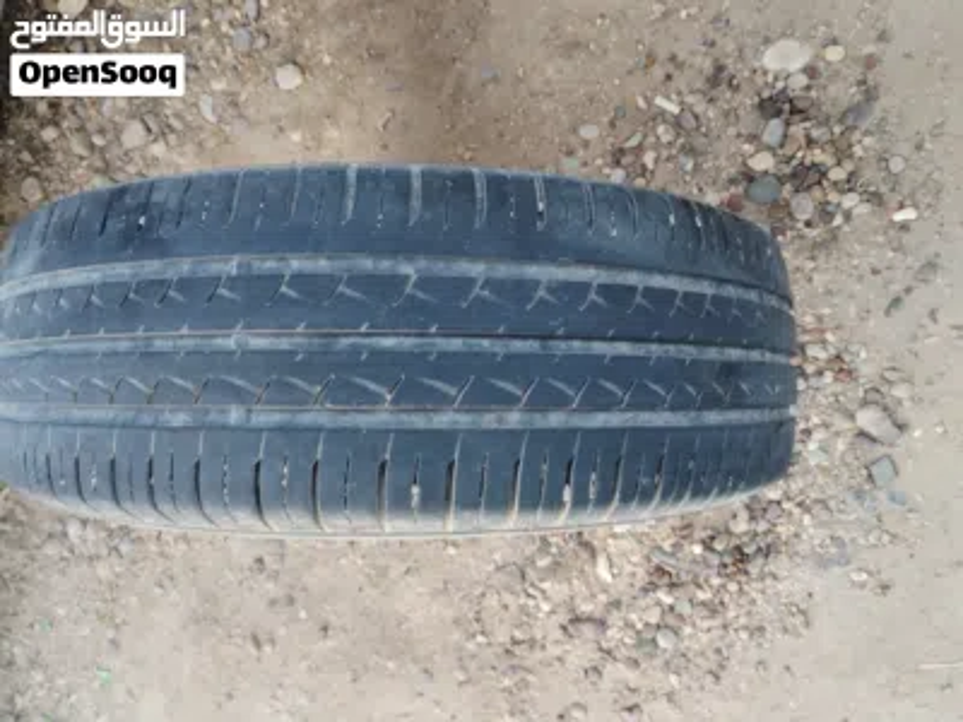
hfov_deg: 61.7
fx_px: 807
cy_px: 361
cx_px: 482
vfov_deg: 48.2
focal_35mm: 29
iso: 1229
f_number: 1.8
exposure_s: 1/33.3
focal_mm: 4.75
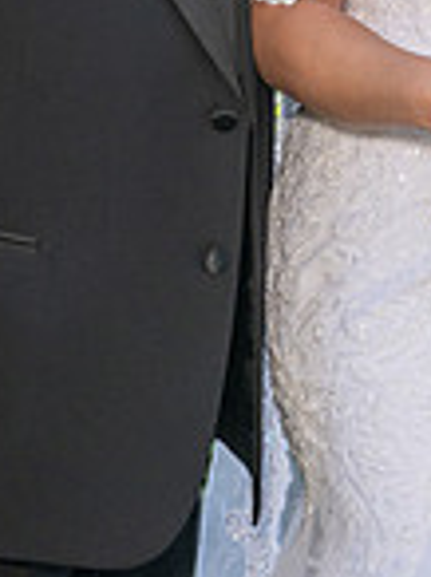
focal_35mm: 214
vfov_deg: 9.1
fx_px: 3563
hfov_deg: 6.9
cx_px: 486
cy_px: -176
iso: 200
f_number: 6.3
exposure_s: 1/160
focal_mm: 56
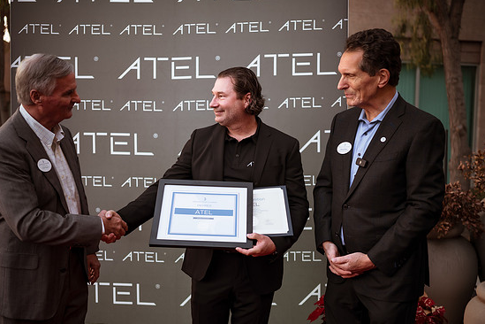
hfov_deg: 51.9
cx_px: 237
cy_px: 170
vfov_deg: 35.9
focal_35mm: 37
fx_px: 498
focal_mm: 35
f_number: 1.8
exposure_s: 1/400
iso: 200
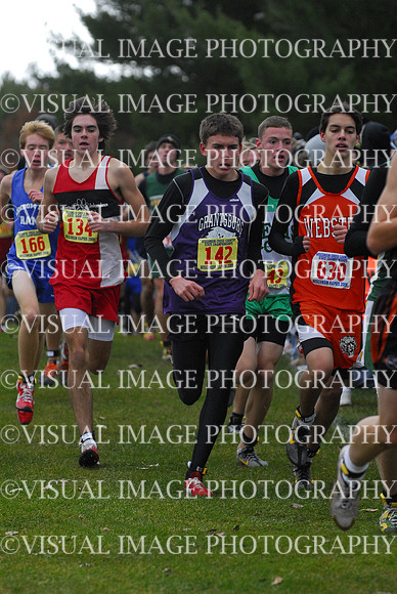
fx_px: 3960
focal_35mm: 240
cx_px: 198
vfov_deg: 8.6
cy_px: 297
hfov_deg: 5.7
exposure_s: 1/640
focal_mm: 160
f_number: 4
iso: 800
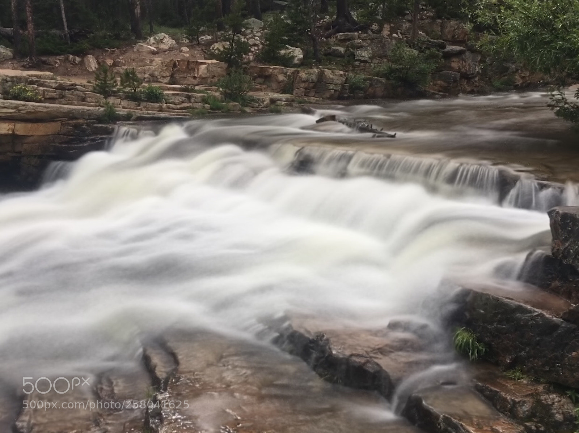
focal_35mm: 29
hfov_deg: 61.7
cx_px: 290
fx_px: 485
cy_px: 216
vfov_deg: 48.2
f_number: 2.2
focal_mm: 4.15
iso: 25
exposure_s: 1/905
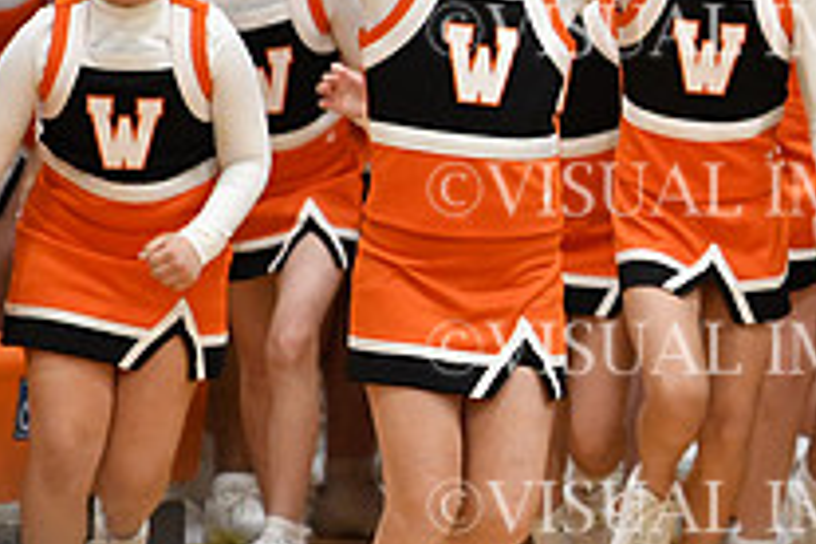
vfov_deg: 1.6
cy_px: -49
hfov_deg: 2.4
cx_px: 997
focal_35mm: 842
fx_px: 19084
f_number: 2.8
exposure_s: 1/800
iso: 5000
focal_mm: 200
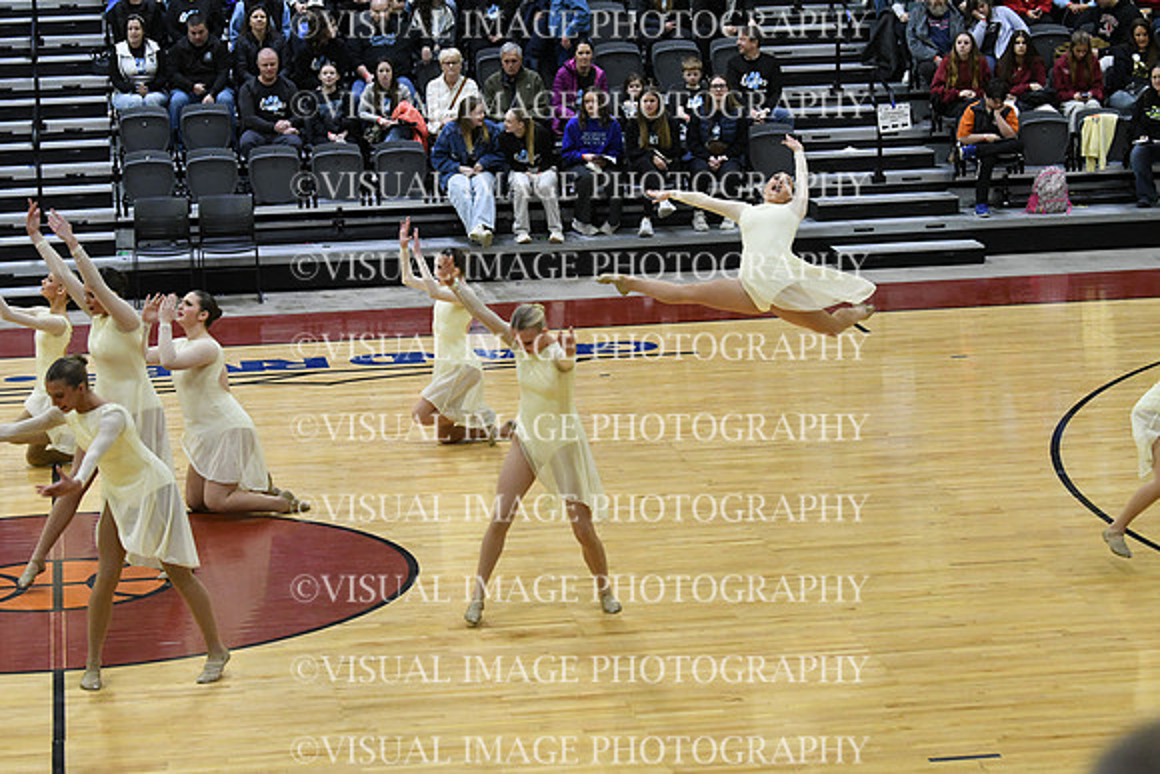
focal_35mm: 105
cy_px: 387
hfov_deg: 19.5
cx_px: 580
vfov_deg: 13.0
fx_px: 3384
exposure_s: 1/500
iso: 5000
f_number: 4
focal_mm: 70
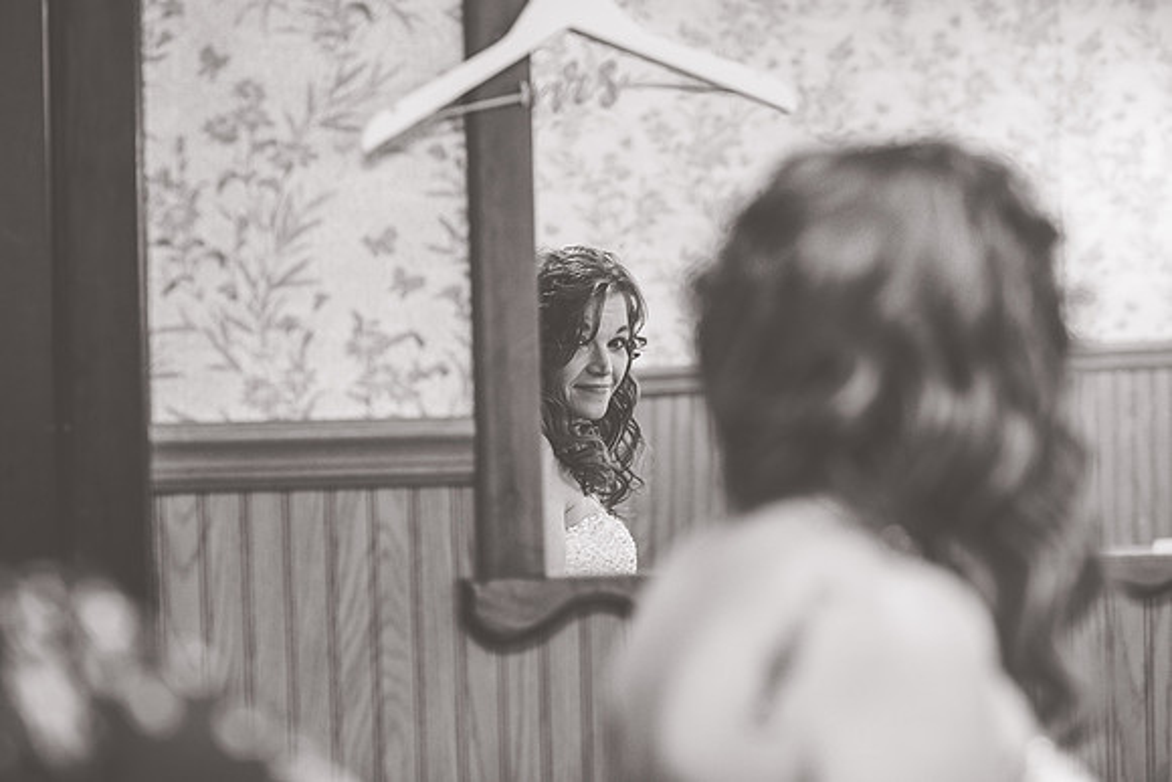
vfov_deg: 16.1
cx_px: 586
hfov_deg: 23.9
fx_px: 2768
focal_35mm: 85
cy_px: 391
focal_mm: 85
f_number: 2.5
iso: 1000
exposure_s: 1/125
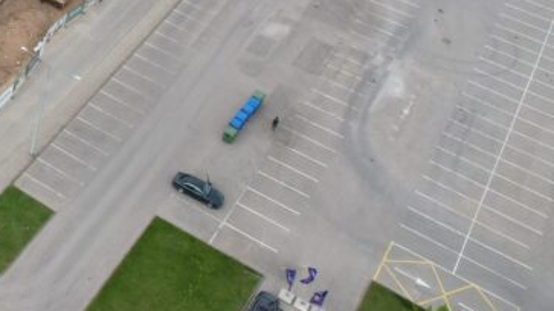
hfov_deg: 26.7
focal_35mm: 65
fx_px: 955
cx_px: -191
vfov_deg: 17.4
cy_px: -92
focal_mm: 8.38
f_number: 2.8
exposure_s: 1/725
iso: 100
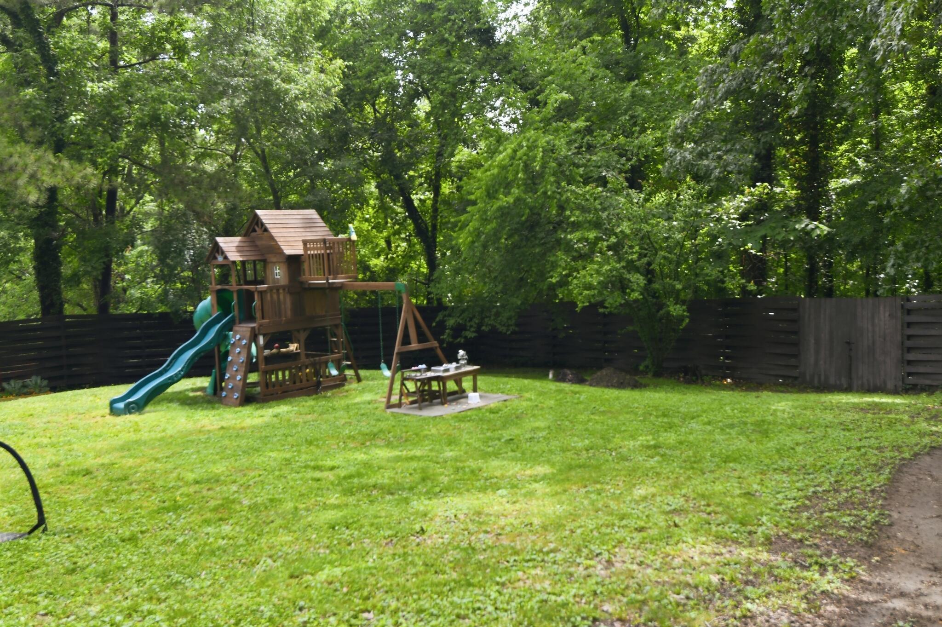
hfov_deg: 53.2
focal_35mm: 36
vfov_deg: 36.8
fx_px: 941
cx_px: 471
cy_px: 314
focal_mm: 24
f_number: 8
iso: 400
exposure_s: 1/200
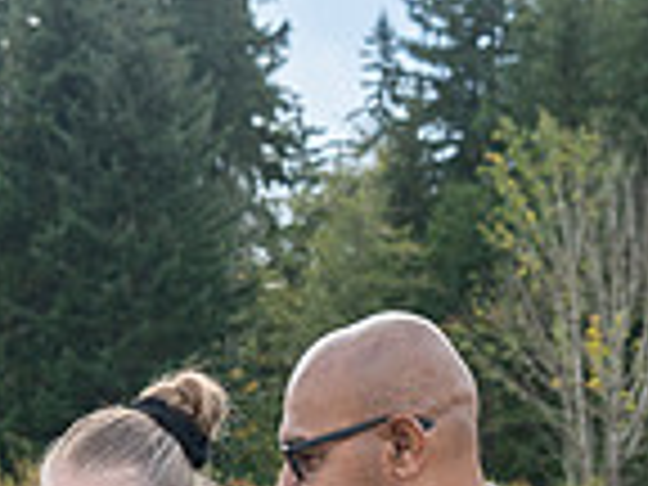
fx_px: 2902
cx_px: 302
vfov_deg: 9.2
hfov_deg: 12.7
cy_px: 862
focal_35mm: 155
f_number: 4.5
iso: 400
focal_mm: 40
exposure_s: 1/1000
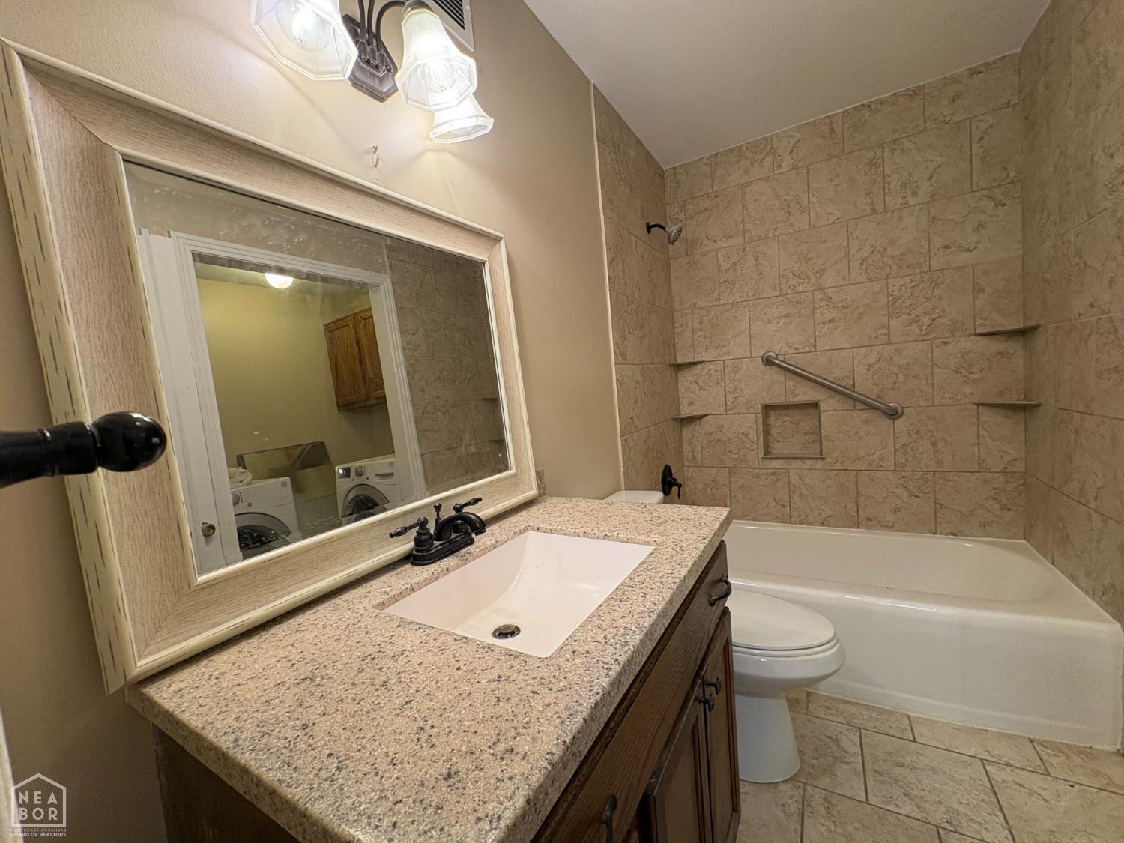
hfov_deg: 102.1
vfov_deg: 85.7
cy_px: 422
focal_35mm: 14
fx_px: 455
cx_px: 562
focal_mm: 2.22
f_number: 2.2
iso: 250
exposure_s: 1/60
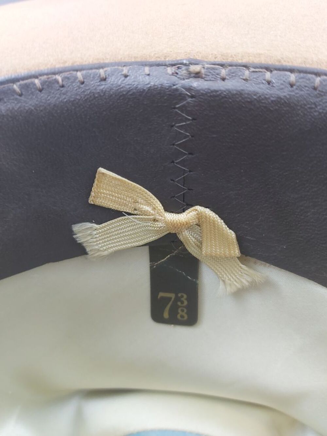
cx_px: 164
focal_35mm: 26
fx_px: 327
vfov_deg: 67.3
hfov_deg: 53.1
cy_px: 218
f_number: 1.7
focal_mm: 3.92
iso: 100
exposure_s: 1/50
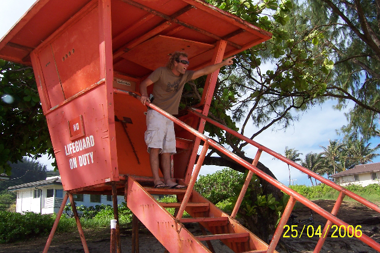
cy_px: 123
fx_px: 401
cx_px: 192
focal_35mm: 38
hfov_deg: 50.7
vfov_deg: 35.0
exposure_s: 1/350
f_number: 4.8
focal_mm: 6
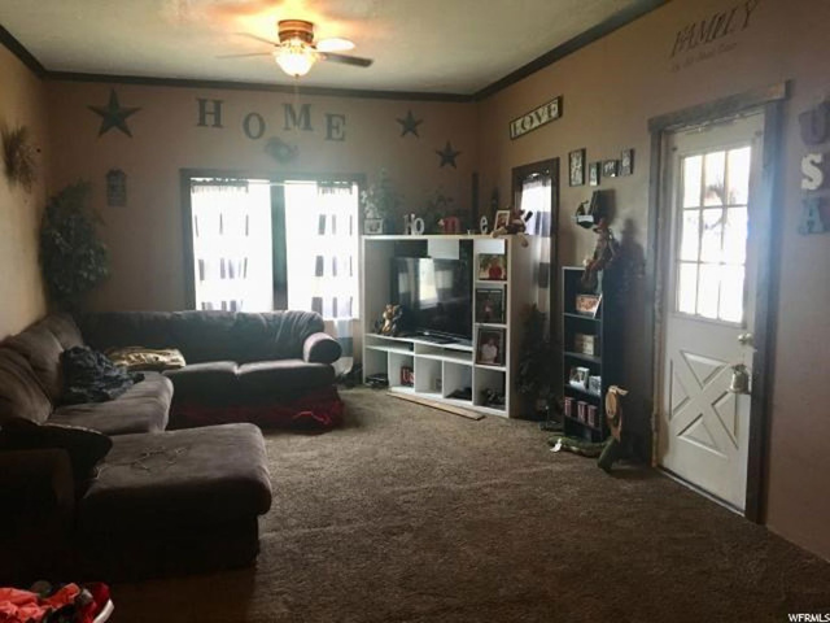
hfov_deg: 61.7
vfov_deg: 48.2
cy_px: 312
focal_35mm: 29
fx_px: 695
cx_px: 415
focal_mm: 4.15
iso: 160
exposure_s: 1/30
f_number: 2.2
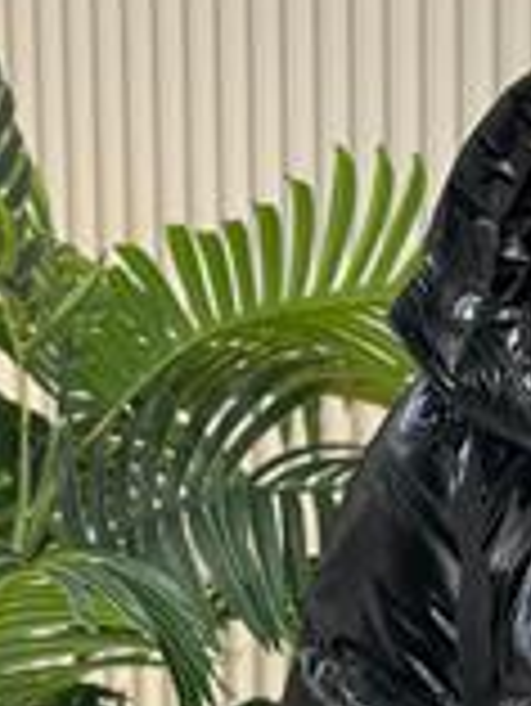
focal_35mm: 163
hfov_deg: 8.9
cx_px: 788
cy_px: 776
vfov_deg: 11.9
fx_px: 3329
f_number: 1.78
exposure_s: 1/129
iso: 64
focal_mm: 6.86
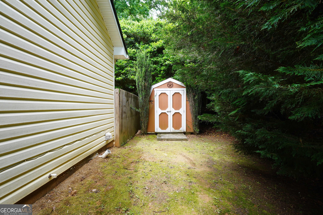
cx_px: 162
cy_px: 108
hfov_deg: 100.4
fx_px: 135
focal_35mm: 15
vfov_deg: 77.3
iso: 100
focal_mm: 10
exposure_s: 1/60
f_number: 4.5
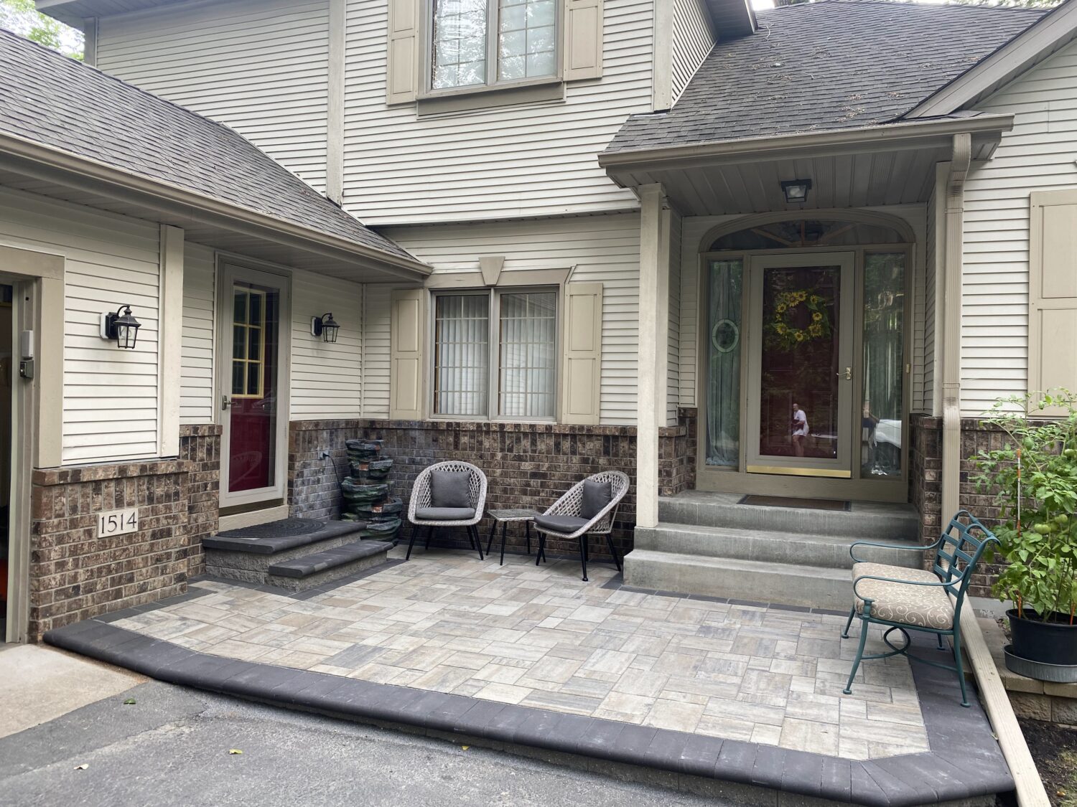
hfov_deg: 67.3
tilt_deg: -0.7
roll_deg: -1.0
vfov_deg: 53.1
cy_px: 404
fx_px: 809
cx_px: 538
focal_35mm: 26
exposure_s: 1/130
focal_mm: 4.25
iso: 32
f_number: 1.8
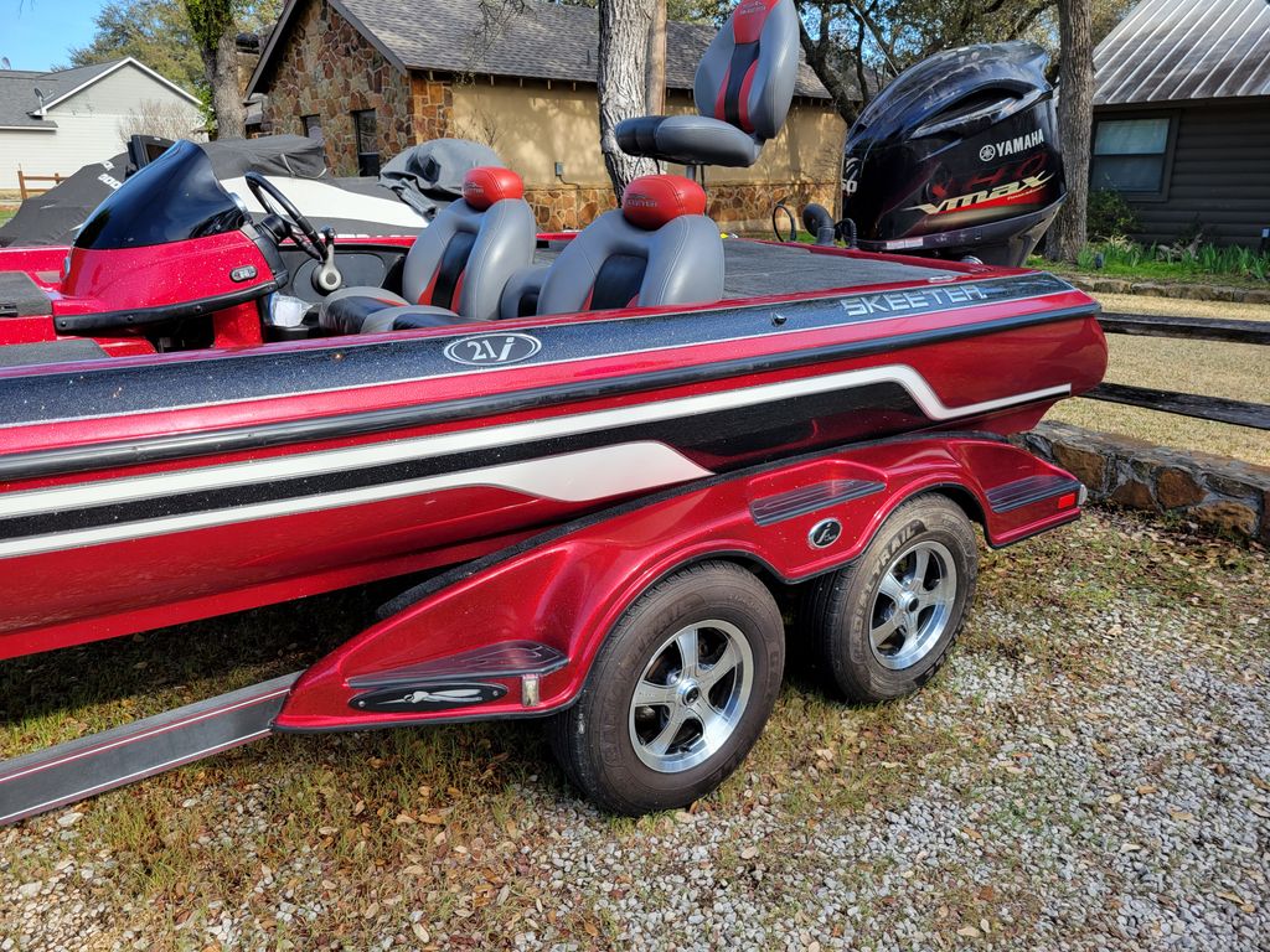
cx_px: 635
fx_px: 954
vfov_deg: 53.1
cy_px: 476
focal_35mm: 26
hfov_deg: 67.3
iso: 40
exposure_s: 1/511
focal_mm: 5.4
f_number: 1.8
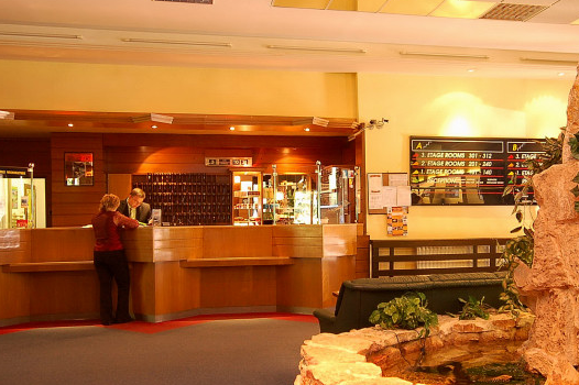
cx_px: 338
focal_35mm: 38
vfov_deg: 35.0
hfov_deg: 50.5
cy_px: 208
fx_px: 610
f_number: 5.6
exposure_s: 1/2
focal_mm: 13
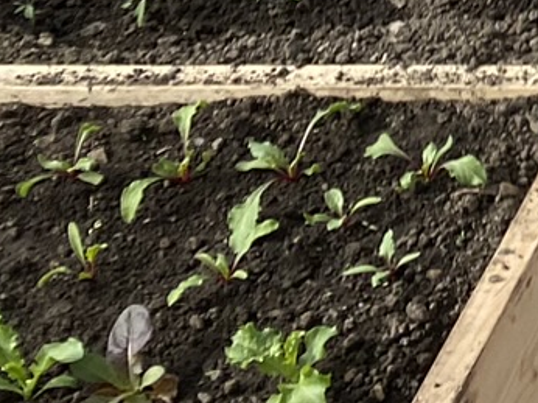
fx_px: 2392
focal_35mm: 154
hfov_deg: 10.3
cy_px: -640
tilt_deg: -20.2
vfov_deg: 8.6
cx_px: 1454
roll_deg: +1.6
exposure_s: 1/1629
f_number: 1.8
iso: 32
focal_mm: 4.25
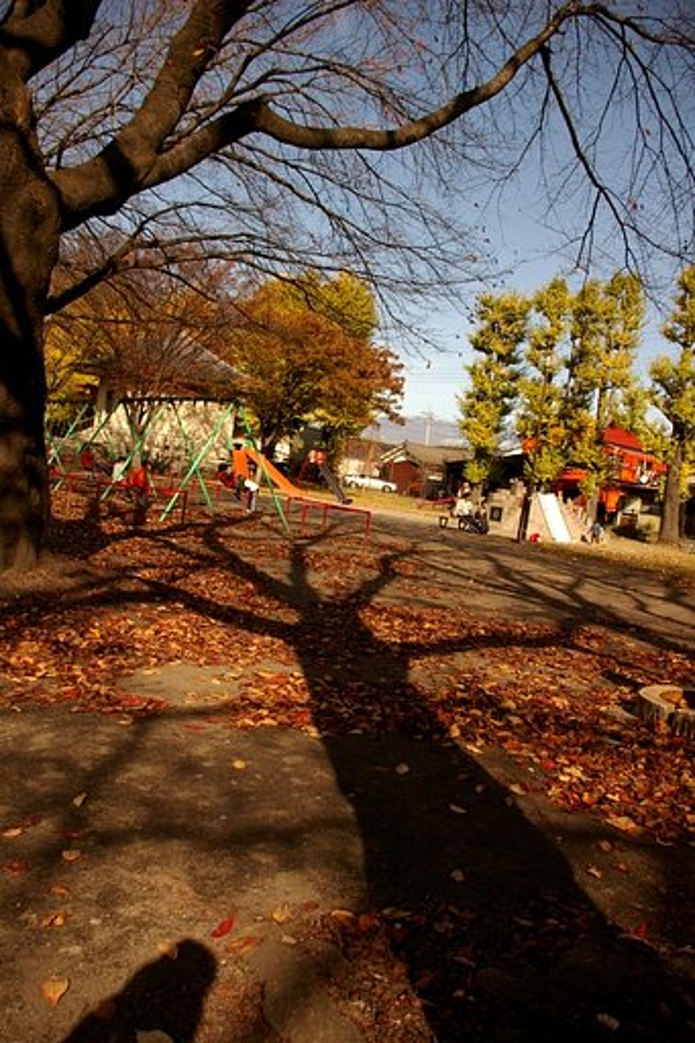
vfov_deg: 67.4
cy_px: 522
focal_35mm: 27
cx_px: 348
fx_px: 782
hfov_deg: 47.9
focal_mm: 18
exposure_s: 1/400
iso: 200
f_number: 8
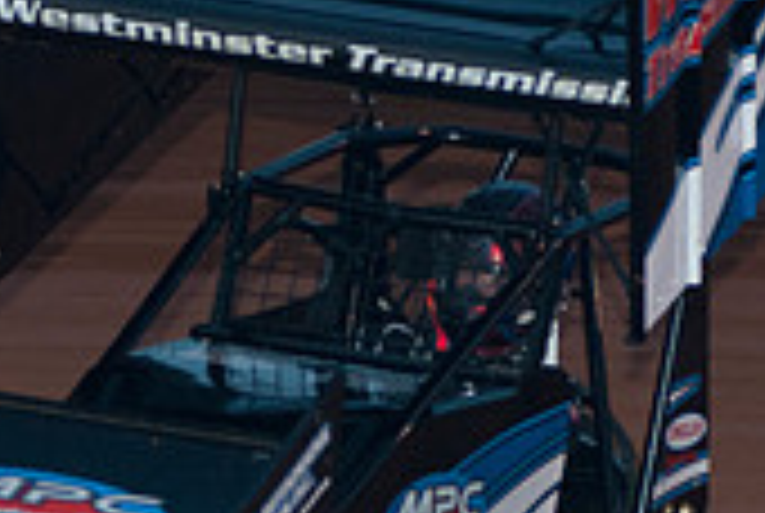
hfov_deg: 3.7
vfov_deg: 2.5
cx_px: 297
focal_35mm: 562
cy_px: 432
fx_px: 11963
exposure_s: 1/250
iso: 250
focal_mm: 110
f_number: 4
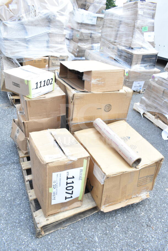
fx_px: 189
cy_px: 126
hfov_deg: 48.0
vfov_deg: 67.4
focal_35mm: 27
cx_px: 84
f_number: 10
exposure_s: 1/400
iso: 1600
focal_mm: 18
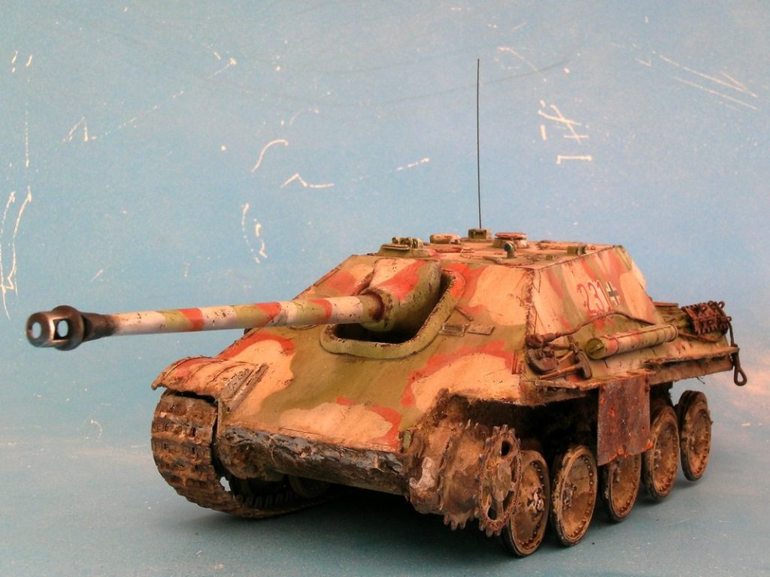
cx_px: 385
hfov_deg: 38.2
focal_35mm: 50
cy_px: 288
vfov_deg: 29.1
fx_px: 1112
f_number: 7.6
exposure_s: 1/9.1
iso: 50
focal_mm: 10.3
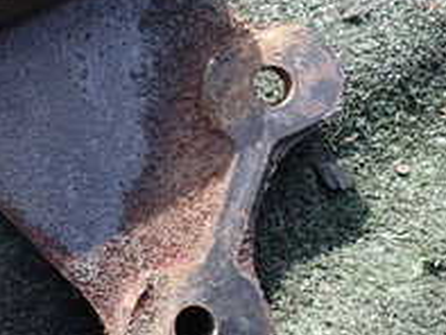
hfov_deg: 24.3
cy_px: -61
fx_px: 980
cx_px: -14
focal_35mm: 76
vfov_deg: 18.4
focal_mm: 4.5
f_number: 2.8
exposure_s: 1/250
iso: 100
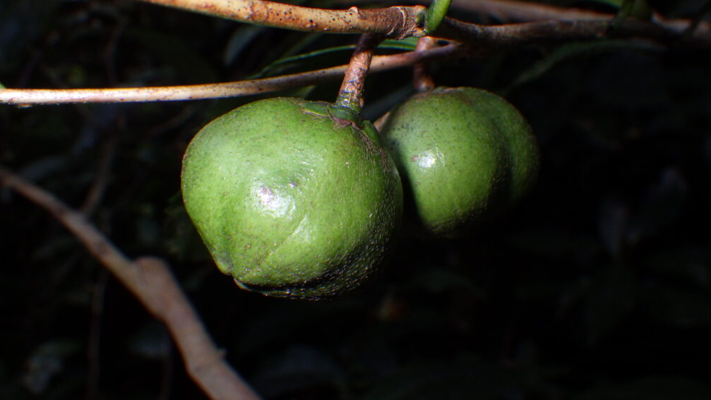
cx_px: 362
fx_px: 716
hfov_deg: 52.8
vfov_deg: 31.1
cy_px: 176
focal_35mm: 38
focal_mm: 6.1
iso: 200
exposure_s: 1/50
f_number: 4.6
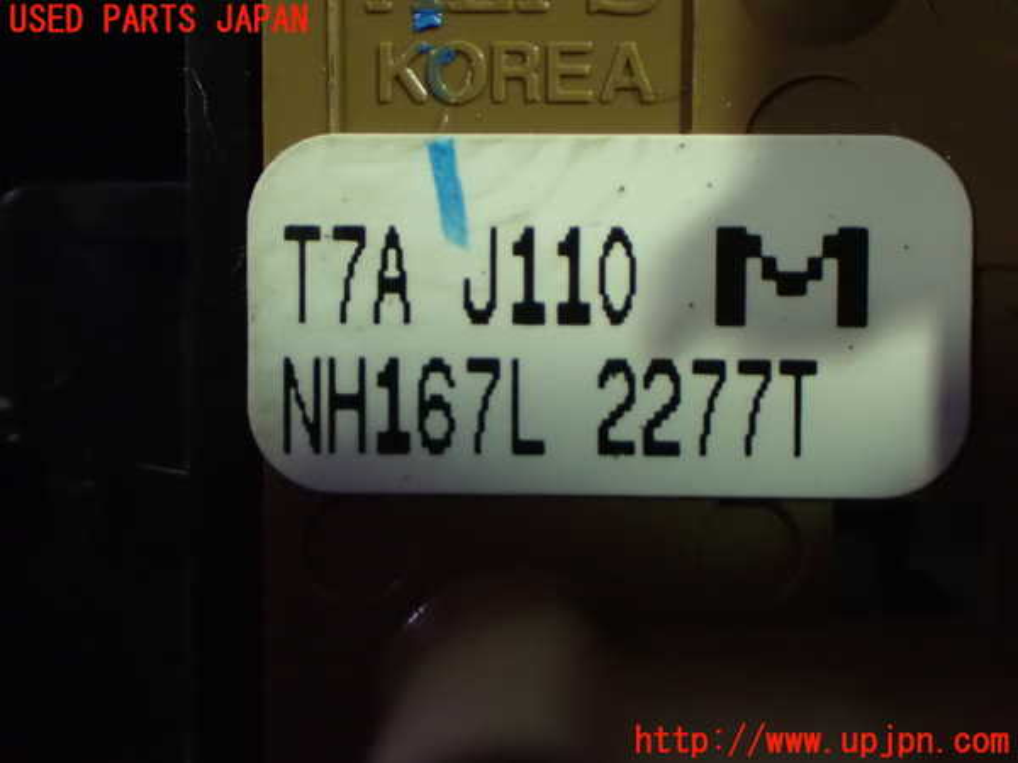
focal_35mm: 77
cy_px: 382
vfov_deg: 19.1
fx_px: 2264
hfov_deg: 25.3
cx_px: 509
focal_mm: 13.65
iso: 1600
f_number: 4.1
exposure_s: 1/60
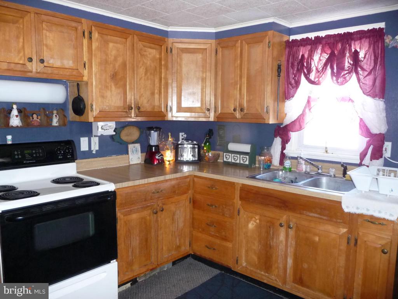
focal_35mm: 28
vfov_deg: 49.7
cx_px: 199
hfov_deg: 63.4
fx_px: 322
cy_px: 150
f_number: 3.3
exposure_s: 1/30
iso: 320
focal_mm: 4.7
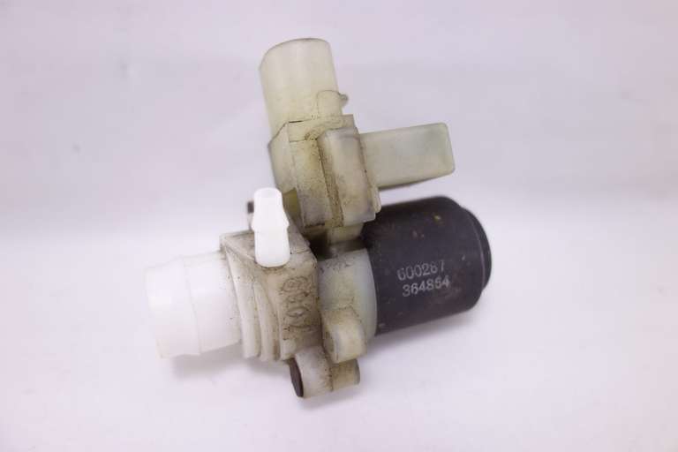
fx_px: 527
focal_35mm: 28
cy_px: 226
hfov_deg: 65.5
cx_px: 339
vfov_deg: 46.4
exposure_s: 1/100
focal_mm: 10.4
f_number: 2.2
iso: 125
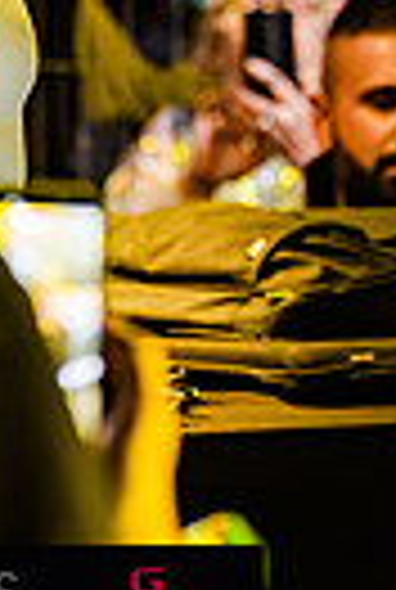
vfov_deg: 6.2
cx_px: -32
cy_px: -333
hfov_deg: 4.2
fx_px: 5400
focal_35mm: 329
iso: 5000
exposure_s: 1/160
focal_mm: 96
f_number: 2.8
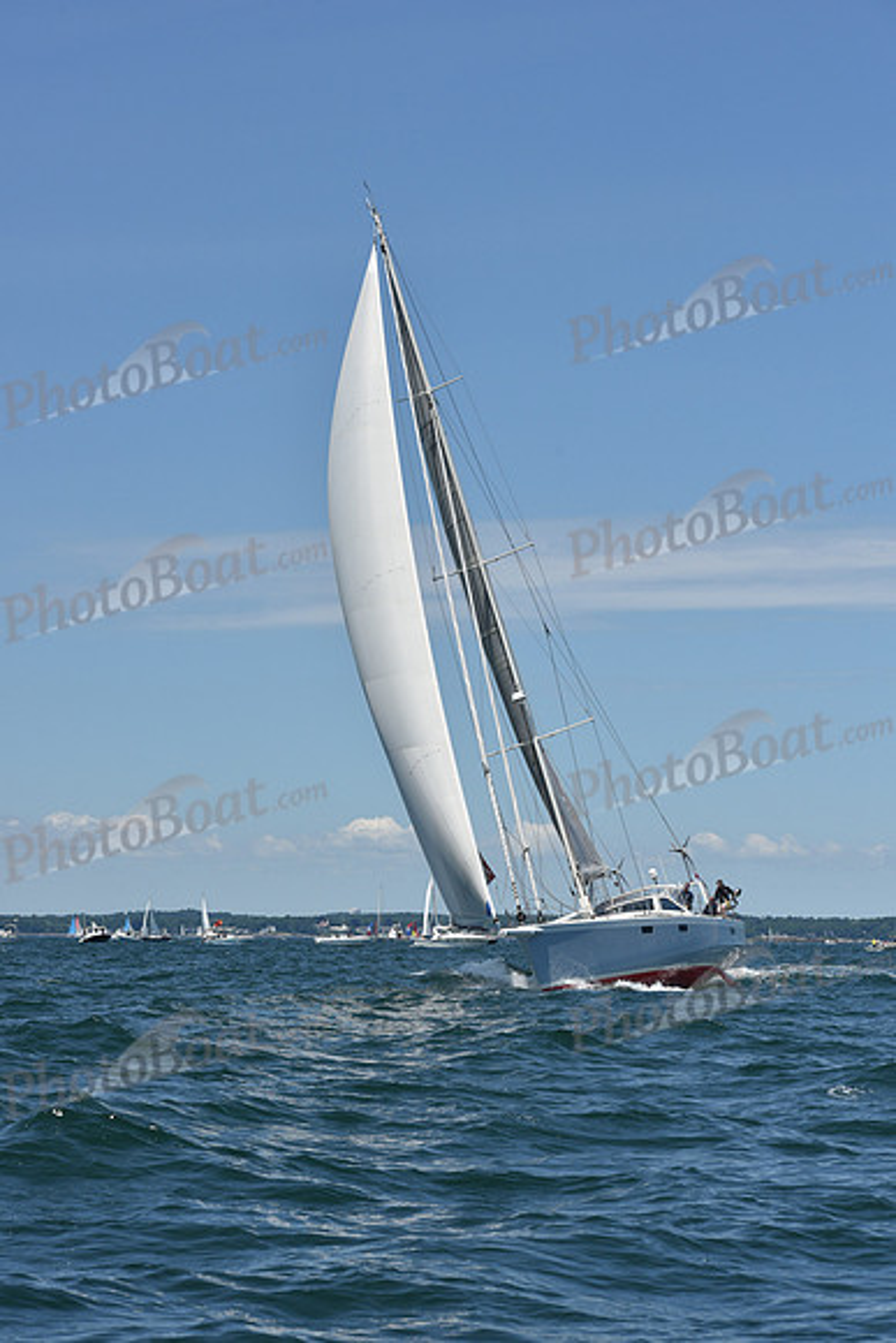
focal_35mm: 98
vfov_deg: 20.8
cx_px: 448
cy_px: 672
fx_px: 3656
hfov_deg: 14.0
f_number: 10
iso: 250
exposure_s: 1/1000
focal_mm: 98
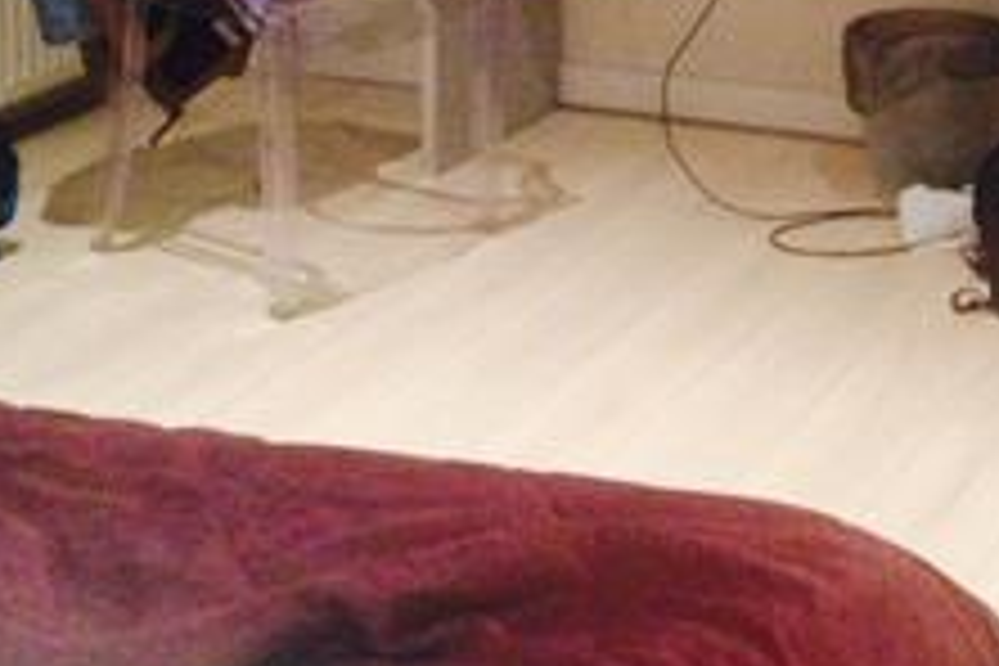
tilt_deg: -8.7
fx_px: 2914
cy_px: -284
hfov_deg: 19.1
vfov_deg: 12.5
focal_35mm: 105
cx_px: 882
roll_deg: -1.5
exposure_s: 1/20
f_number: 2.4
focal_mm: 4.28
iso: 320
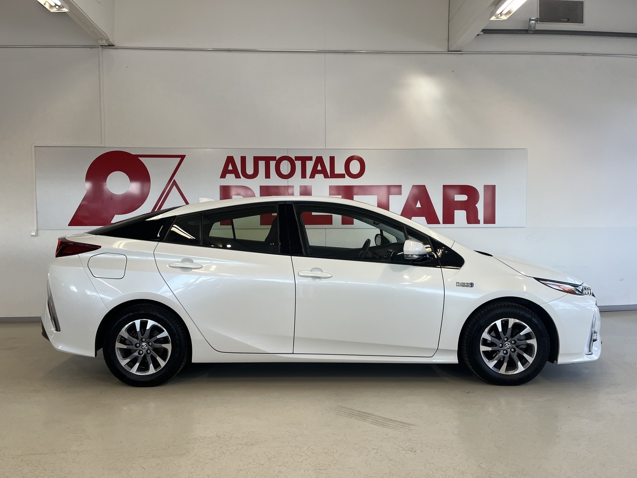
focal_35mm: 26
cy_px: 239
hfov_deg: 67.3
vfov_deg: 53.1
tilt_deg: -1.4
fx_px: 478
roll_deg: +0.8
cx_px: 318
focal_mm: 5.1
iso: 32
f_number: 1.6
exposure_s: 1/137
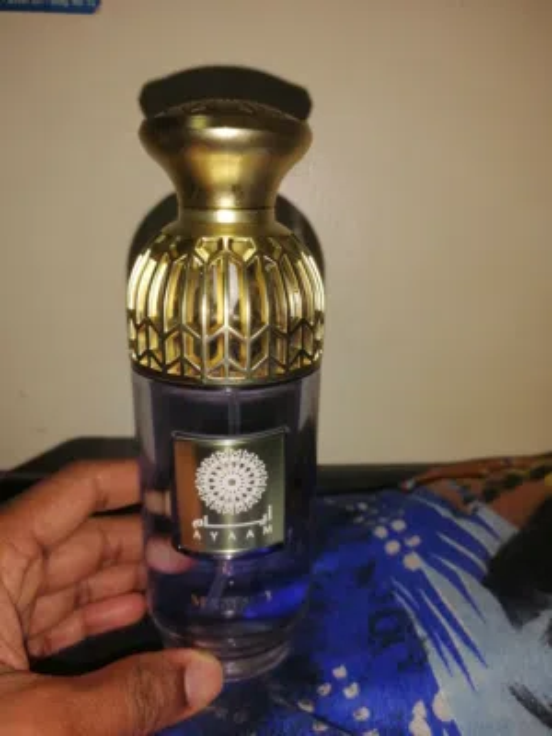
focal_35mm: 26
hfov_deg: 53.1
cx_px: 276
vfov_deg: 67.3
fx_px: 553
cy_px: 368
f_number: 1.8
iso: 80
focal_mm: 5.3
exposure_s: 1/100
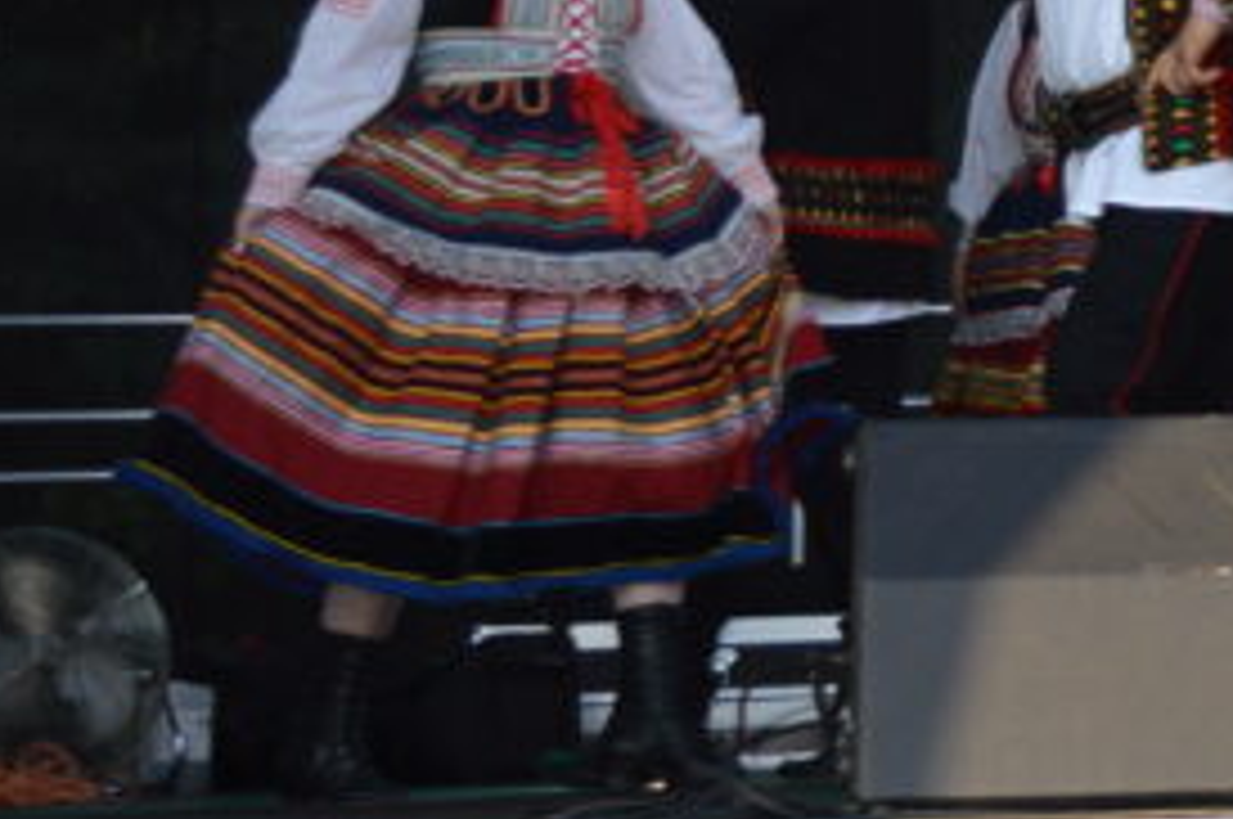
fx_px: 4995
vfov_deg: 9.1
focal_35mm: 146
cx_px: 2138
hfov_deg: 12.9
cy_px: -461
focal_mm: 26
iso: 100
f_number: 4.2
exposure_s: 1/200
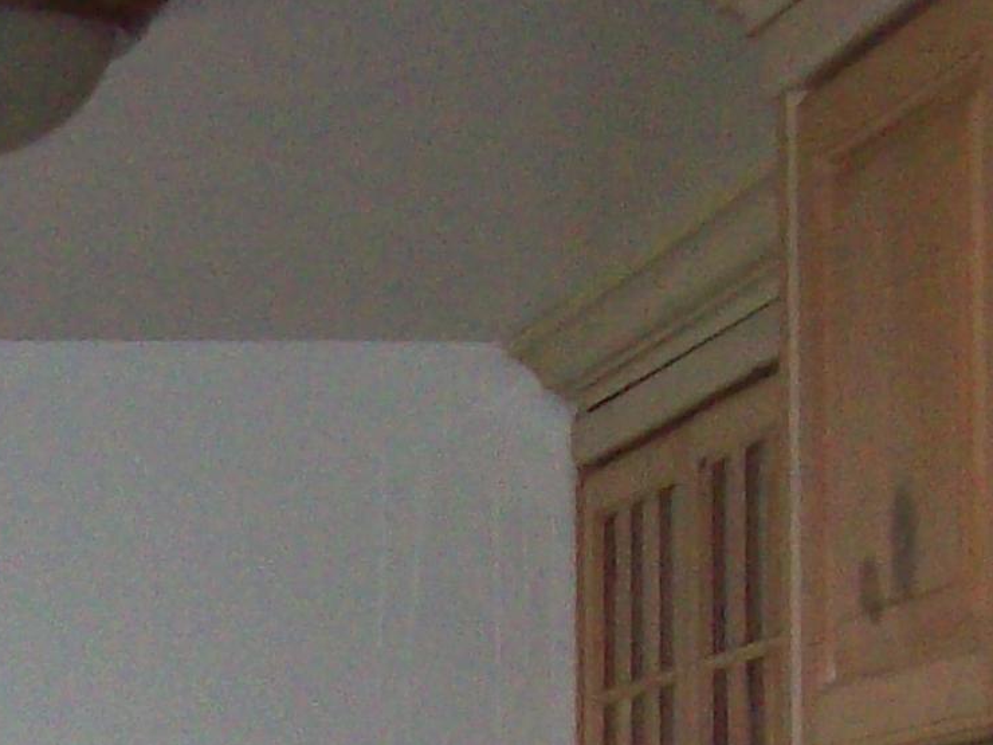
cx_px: -364
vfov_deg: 9.6
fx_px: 4188
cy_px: 1422
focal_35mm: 146
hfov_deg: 13.0
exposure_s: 1/64
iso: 200
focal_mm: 6
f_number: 2.7
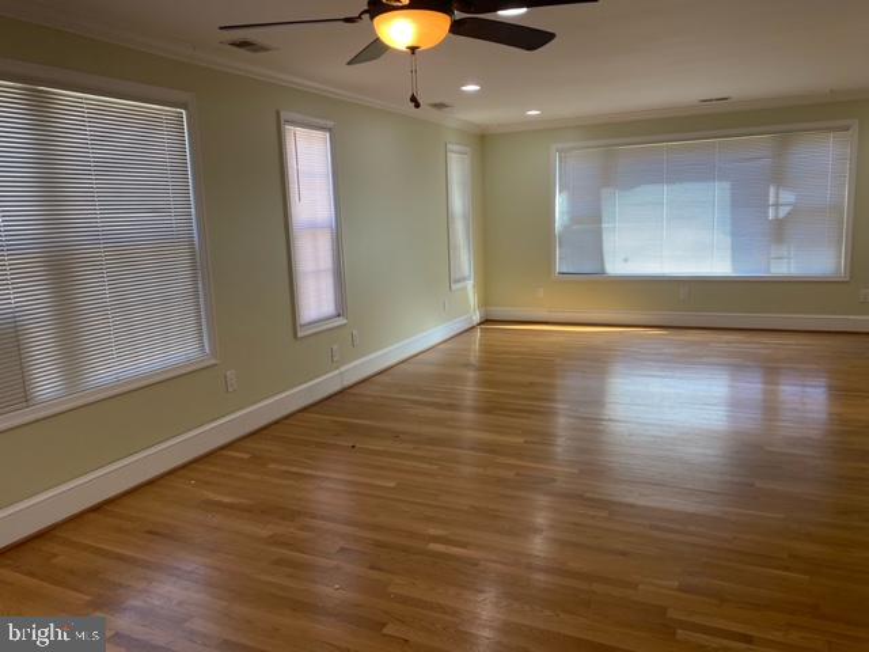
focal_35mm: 26
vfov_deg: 53.1
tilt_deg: -8.8
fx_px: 653
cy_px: 326
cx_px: 434
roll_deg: +1.6
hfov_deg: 67.3
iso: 125
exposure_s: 1/120
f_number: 1.8
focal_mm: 4.25
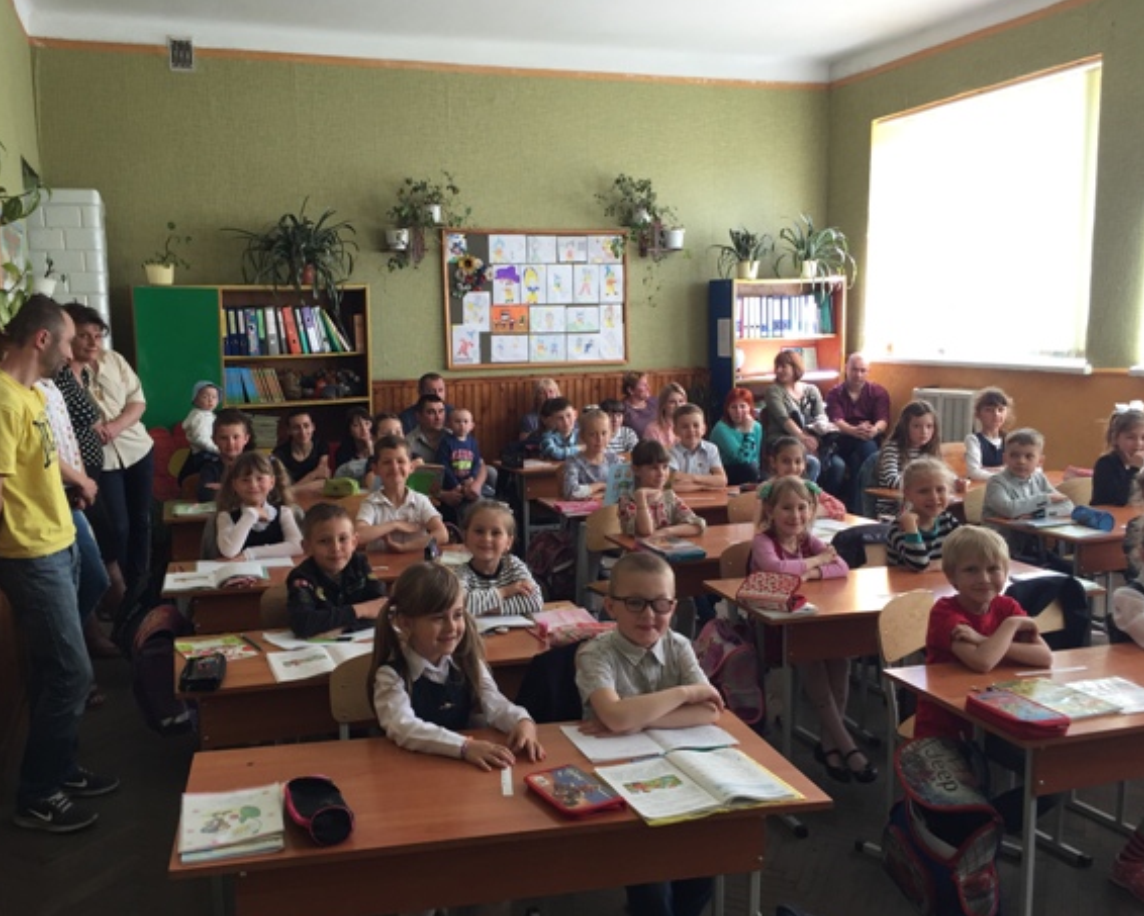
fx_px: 1050
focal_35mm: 31
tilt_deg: -7.3
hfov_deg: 57.1
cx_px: 534
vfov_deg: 47.1
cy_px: 466
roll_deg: +0.4
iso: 40
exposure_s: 1/50
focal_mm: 4.15
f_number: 2.2
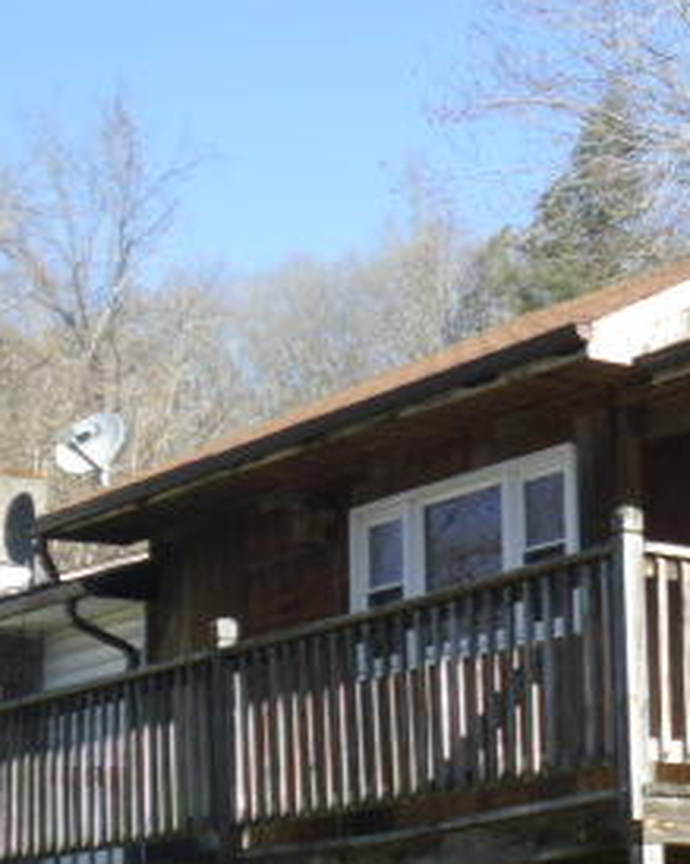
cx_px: 955
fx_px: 2682
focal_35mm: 105
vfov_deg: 18.3
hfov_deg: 14.0
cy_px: 489
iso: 100
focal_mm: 8.2
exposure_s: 1/250
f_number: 4.3
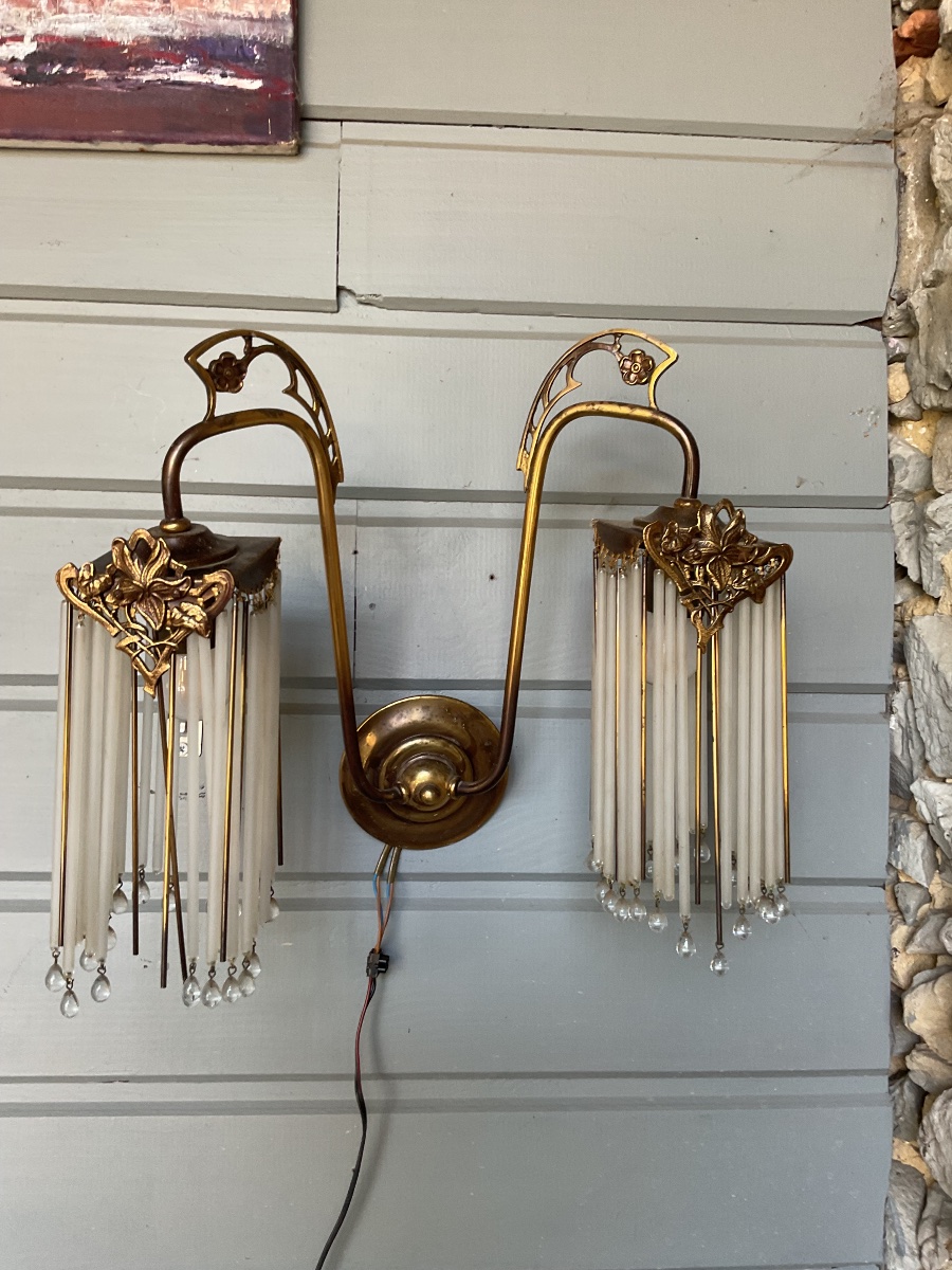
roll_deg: -0.1
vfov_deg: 61.7
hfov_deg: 48.2
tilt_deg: +2.6
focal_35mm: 29
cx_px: 476
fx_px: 1063
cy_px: 635
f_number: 1.8
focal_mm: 3
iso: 40
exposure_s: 1/60
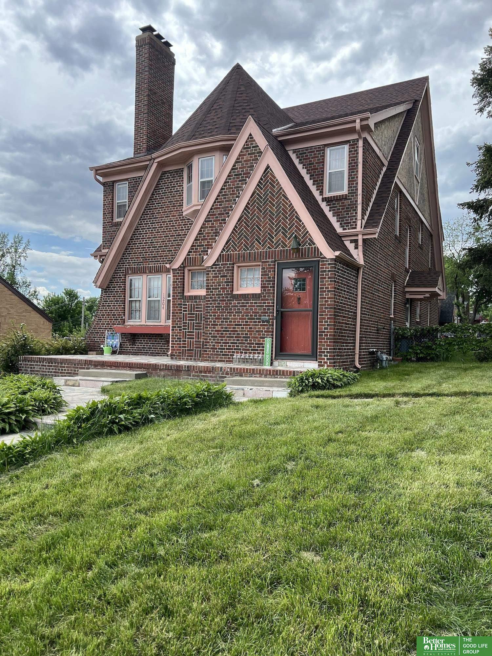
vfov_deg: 67.3
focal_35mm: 26
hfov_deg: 53.1
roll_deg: -2.8
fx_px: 493
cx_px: 246
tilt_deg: +1.9
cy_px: 328
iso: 50
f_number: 1.5
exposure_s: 1/1575
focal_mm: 5.7
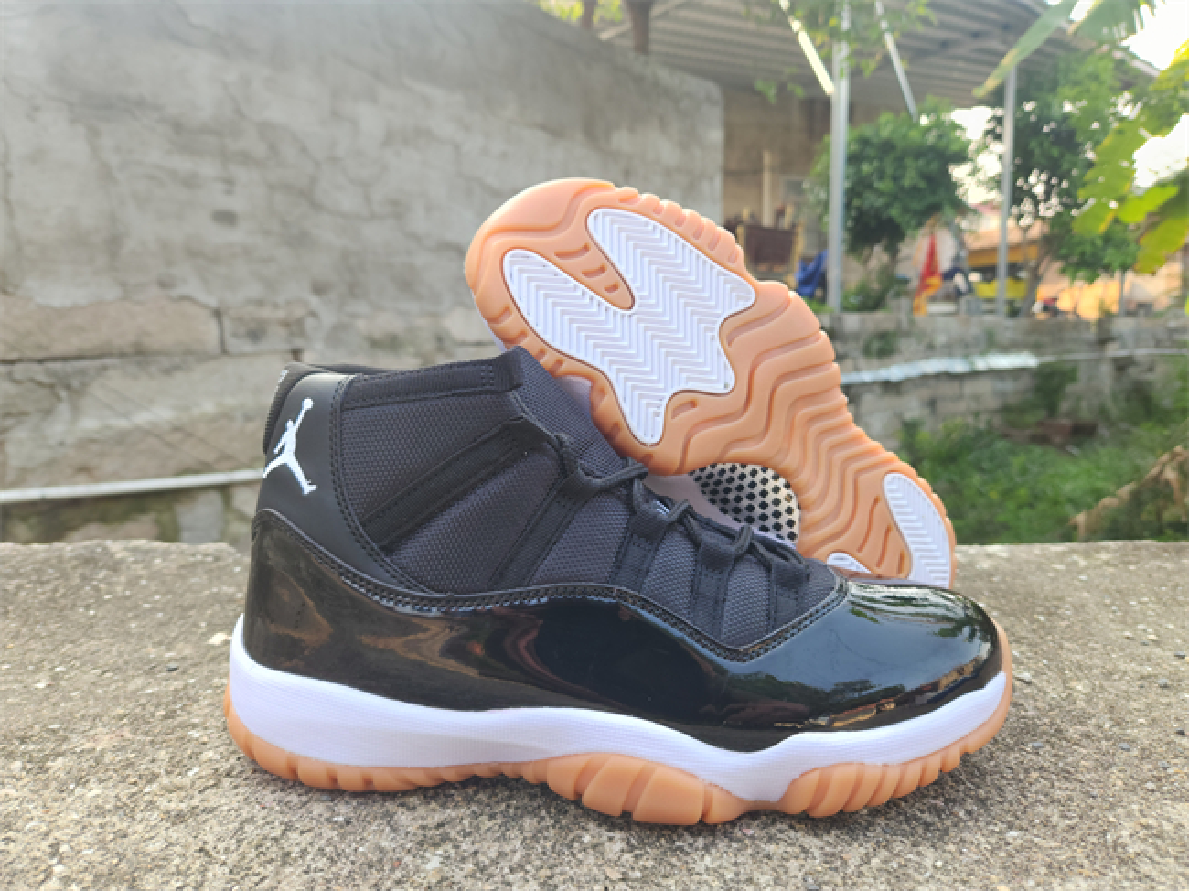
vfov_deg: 58.8
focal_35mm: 23
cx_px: 594
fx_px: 790
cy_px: 446
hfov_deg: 73.9
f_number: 1.8
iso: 20
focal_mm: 5.4
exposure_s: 1/100
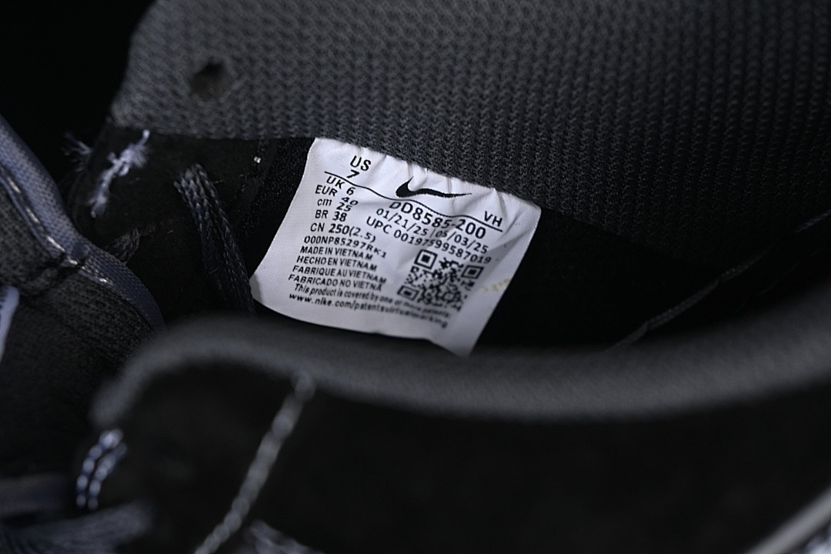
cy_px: 277
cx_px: 416
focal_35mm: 75
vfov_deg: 18.2
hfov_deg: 27.0
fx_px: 1731
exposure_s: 1/60
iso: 160
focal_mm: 50
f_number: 6.3
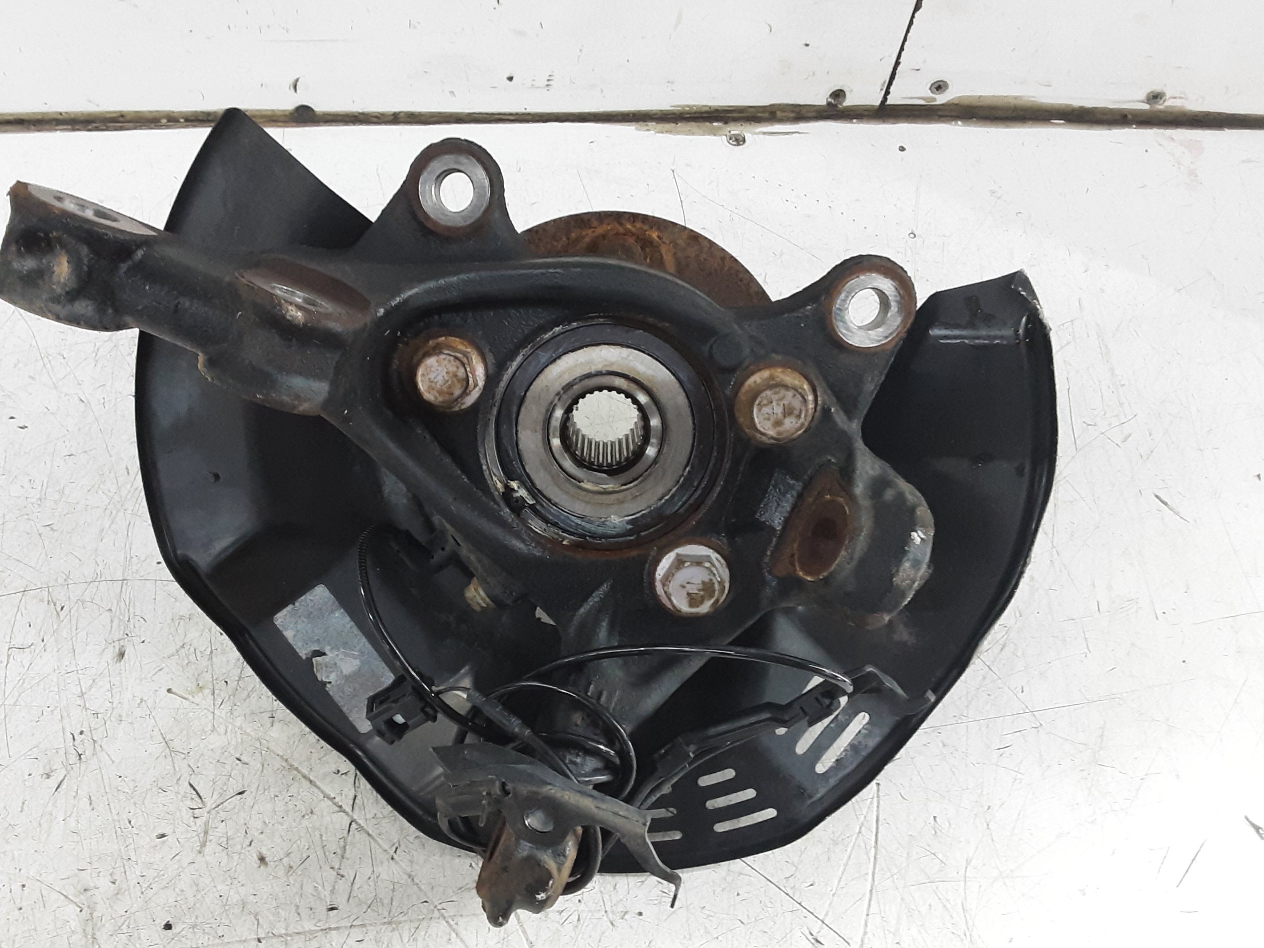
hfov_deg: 58.1
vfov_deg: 45.4
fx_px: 1132
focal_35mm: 31
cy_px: 522
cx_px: 542
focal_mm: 2.91
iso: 160
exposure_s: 1/25
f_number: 1.9
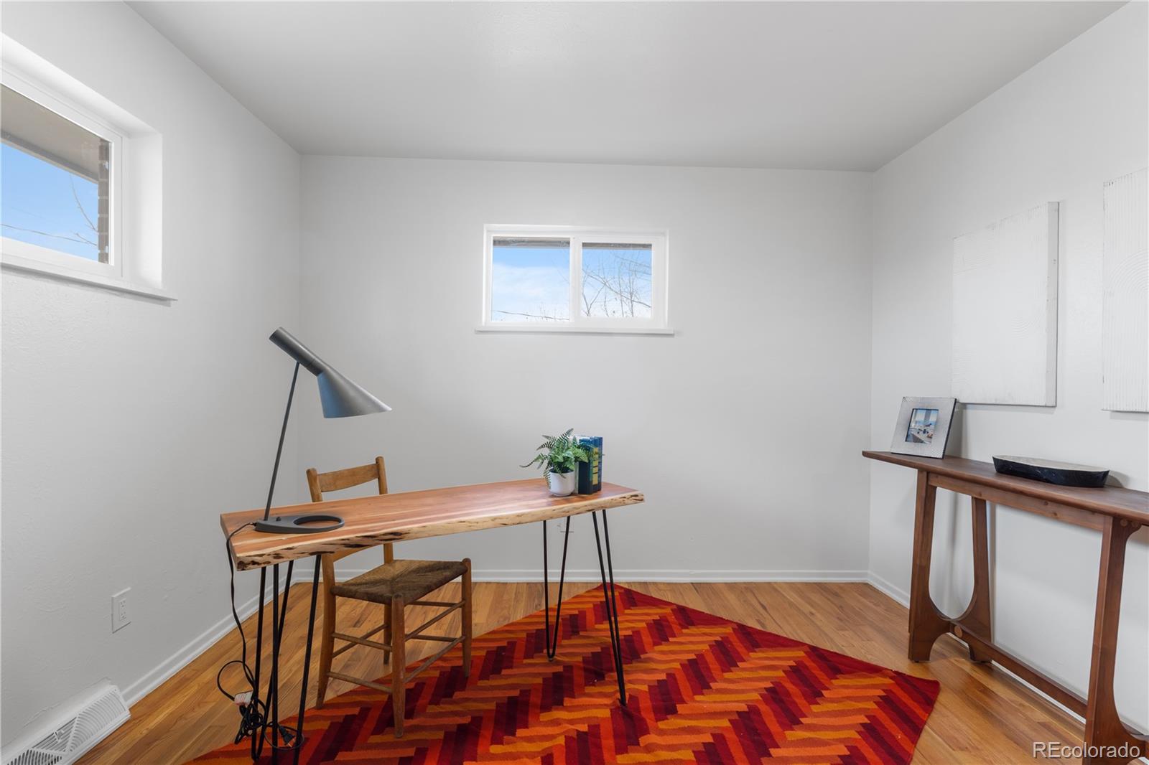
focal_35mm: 16
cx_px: 574
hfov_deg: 95.0
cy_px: 382
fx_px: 526
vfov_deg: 72.0
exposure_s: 2.5
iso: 100
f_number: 9
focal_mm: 11
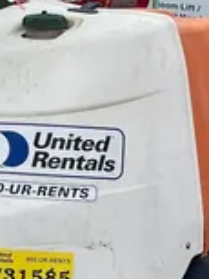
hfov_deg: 11.5
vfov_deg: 15.8
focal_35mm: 124
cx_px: -93
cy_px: 64
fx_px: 1001
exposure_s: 1/2358
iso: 50
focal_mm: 5.1
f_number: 1.6
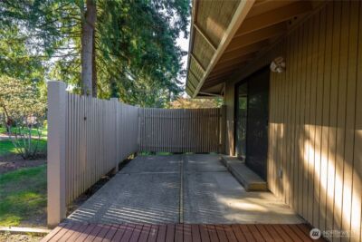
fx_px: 201
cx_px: 181
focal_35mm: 20
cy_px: 121
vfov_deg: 62.0
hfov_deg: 84.0
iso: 400
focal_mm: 20
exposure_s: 1/30
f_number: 7.1
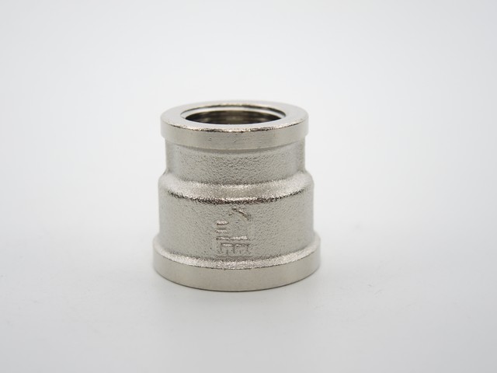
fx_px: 948
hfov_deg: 29.4
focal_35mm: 66
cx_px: 248
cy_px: 186
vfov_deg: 22.3
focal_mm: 14.1
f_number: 3.2
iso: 80
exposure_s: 1/640
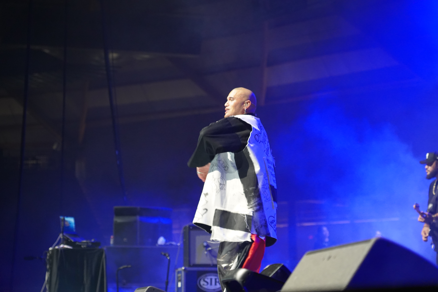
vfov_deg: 16.7
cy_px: 146
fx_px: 998
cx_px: 219
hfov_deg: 24.8
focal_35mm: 82
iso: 5000
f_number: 4
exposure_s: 1/160
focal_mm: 82
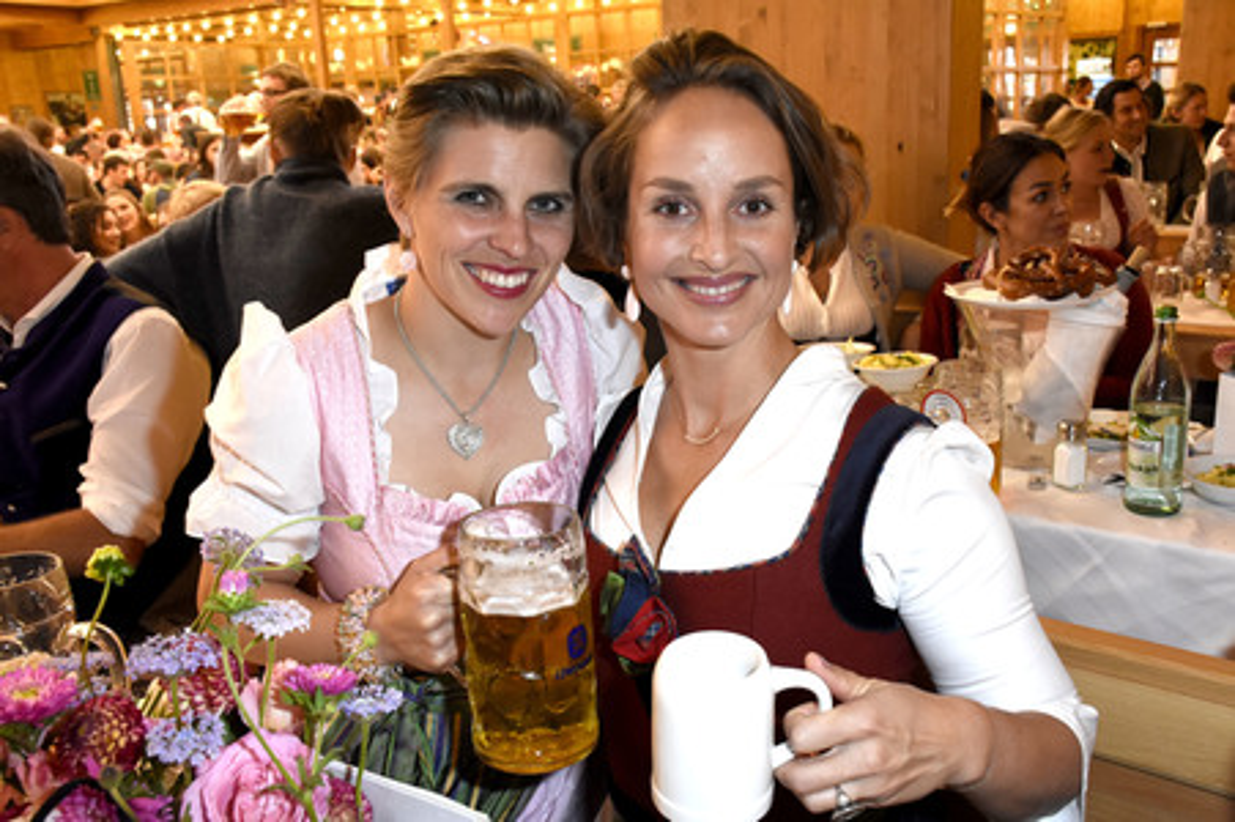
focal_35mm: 36
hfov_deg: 53.2
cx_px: 618
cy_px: 411
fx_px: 1234
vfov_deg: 36.8
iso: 1600
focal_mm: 24
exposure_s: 1/60
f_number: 6.3
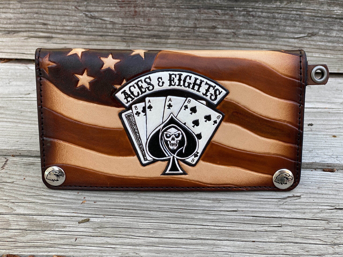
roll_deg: -1.4
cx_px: 172
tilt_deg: -35.4
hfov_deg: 36.8
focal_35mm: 52
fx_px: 515
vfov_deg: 28.0
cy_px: 128
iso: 20
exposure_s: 1/122
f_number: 2
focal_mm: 6
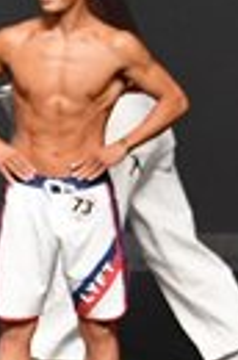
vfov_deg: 2.3
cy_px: 321
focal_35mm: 896
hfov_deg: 1.5
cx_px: -729
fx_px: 8932
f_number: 5.6
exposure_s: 1/400
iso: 2500
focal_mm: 100
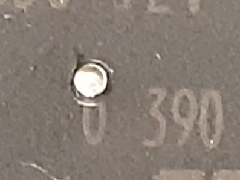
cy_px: 197
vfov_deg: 10.9
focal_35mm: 134
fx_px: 929
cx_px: 313
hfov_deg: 14.1
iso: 640
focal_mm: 3.93
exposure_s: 1/17
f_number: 1.7
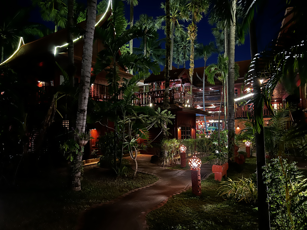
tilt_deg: +3.3
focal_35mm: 26
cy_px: 115
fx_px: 231
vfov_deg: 53.1
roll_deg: +1.1
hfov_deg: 67.3
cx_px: 154
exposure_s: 1/5
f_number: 1.5
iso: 800
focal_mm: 5.7
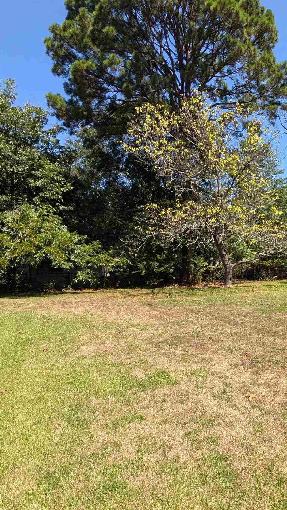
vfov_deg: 83.7
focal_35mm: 21
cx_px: 221
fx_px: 284
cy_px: 275
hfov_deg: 50.9
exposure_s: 1/1330
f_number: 1.7
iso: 53
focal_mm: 2.02
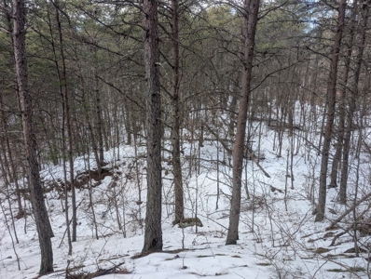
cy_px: 140
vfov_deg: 57.0
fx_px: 258
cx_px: 186
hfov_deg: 71.5
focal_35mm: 24
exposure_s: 1/106
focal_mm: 6.9
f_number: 1.68
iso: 20
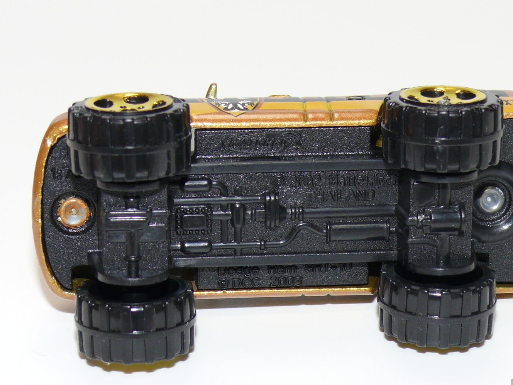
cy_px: 206
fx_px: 1838
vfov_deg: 12.0
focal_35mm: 124
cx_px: 302
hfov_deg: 15.9
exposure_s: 1/30
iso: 100
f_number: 4
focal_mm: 13.5
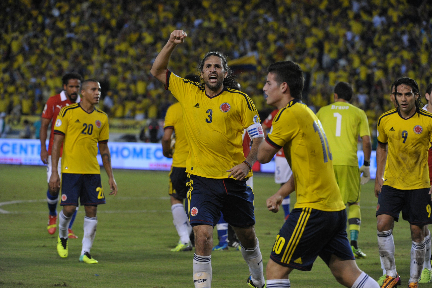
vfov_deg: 6.2
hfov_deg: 9.4
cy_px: 144
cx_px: 216
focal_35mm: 220
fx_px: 2638
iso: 4000
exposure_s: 1/500
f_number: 5.6
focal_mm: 220
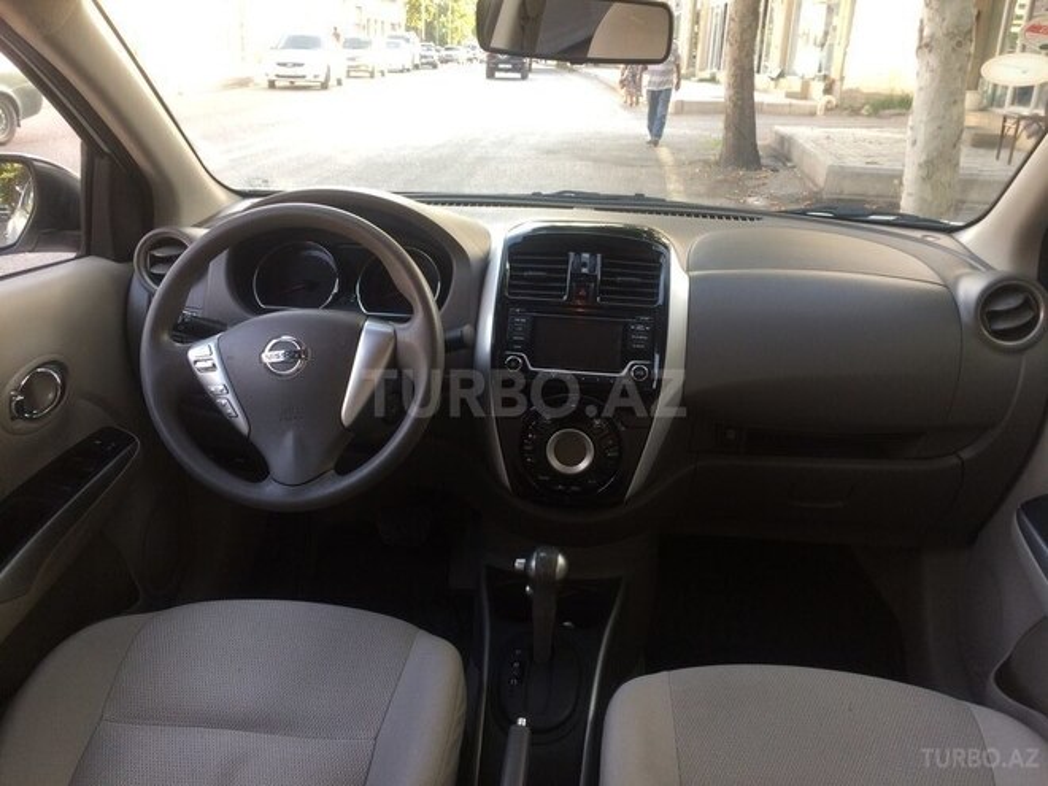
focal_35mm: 29
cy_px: 393
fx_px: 878
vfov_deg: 48.2
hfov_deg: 61.7
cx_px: 524
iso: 40
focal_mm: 4.15
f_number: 2.2
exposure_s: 1/50
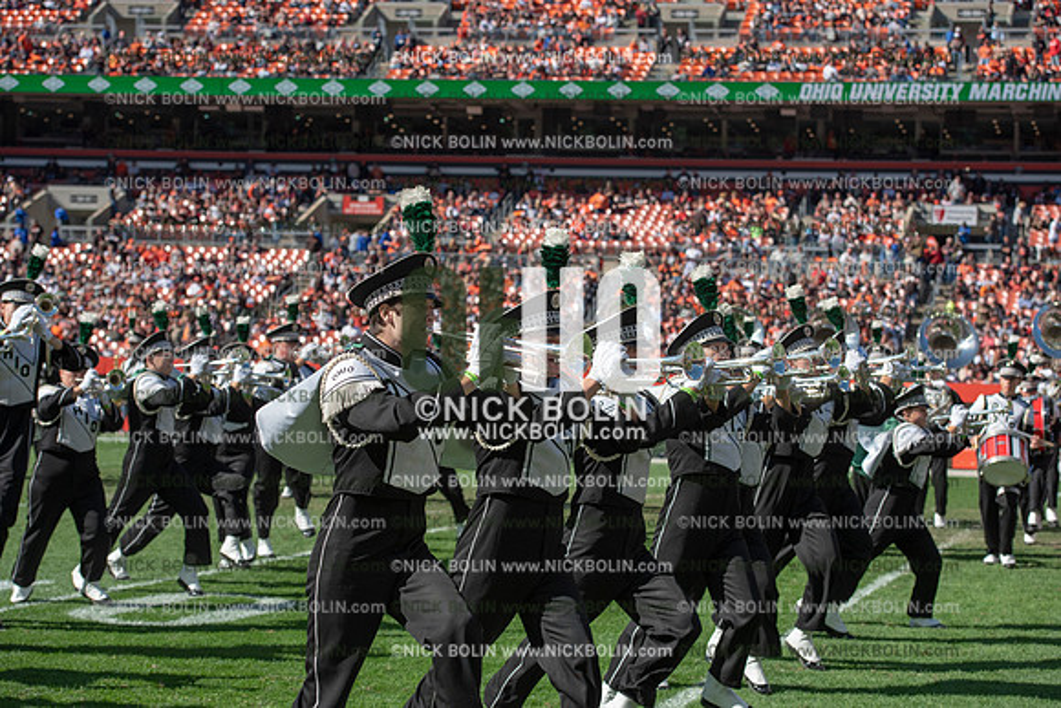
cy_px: 354
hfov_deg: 28.8
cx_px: 530
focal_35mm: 70
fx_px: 2063
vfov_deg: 19.5
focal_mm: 70
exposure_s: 1/2000
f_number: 5
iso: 400
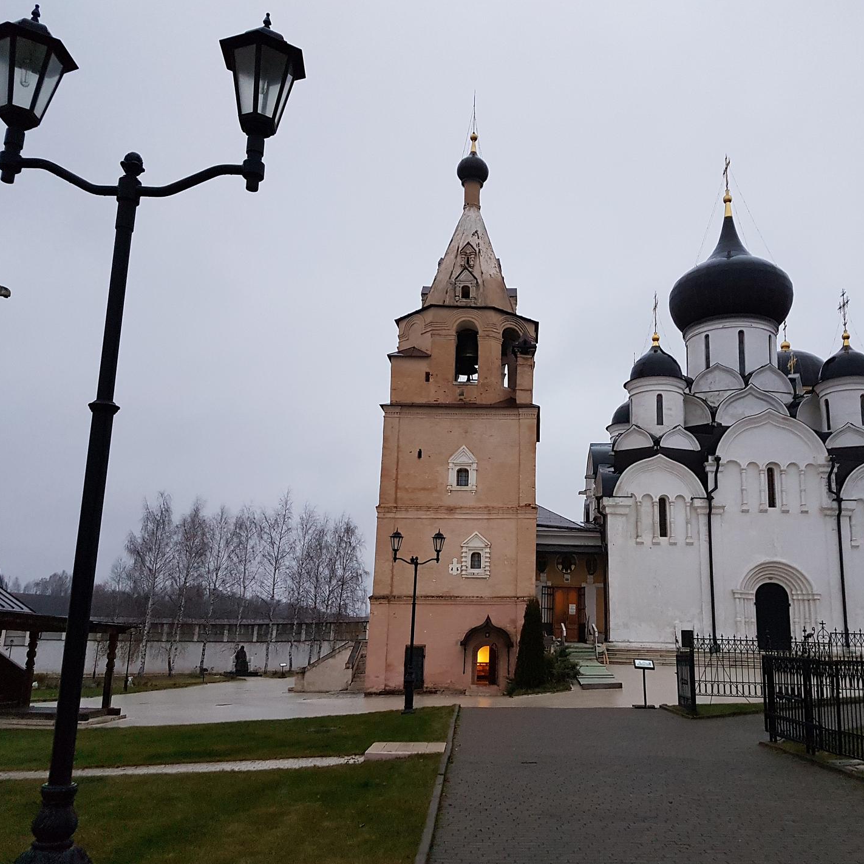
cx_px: 540
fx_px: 875
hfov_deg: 52.0
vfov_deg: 52.5
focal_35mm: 31
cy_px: 434
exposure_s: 1/25
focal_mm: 4.2
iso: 250
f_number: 1.7
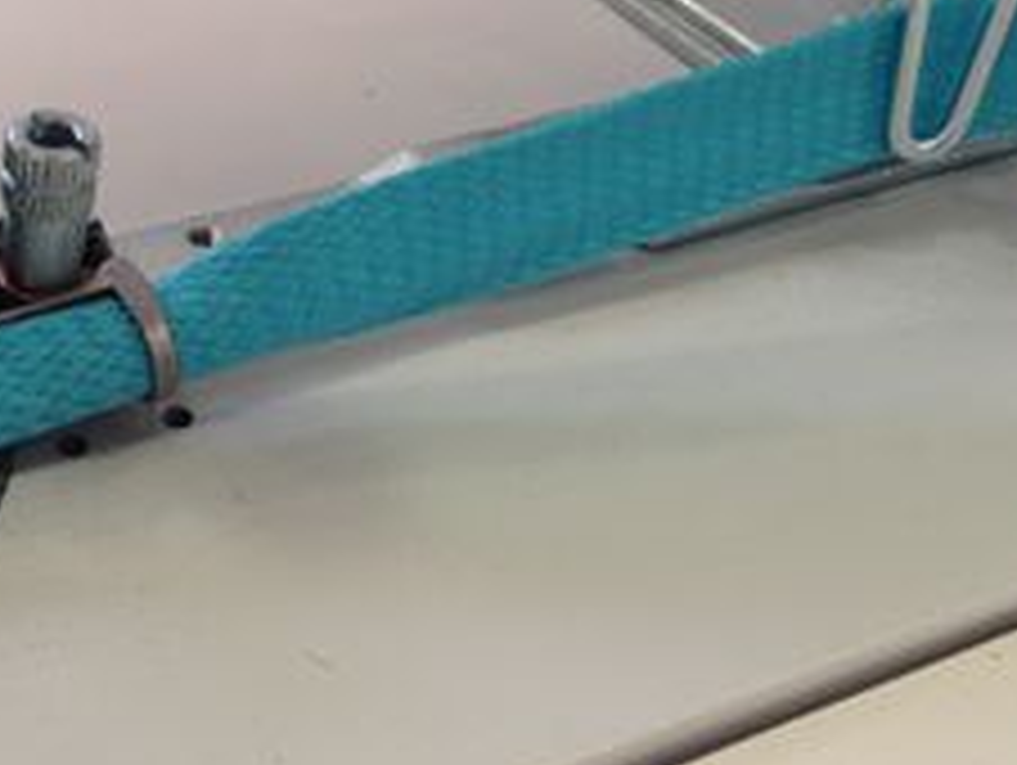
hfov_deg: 26.3
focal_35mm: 73
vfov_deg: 19.5
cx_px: 261
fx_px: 2147
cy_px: -25
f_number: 2.4
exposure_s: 1/30
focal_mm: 4.12
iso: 50
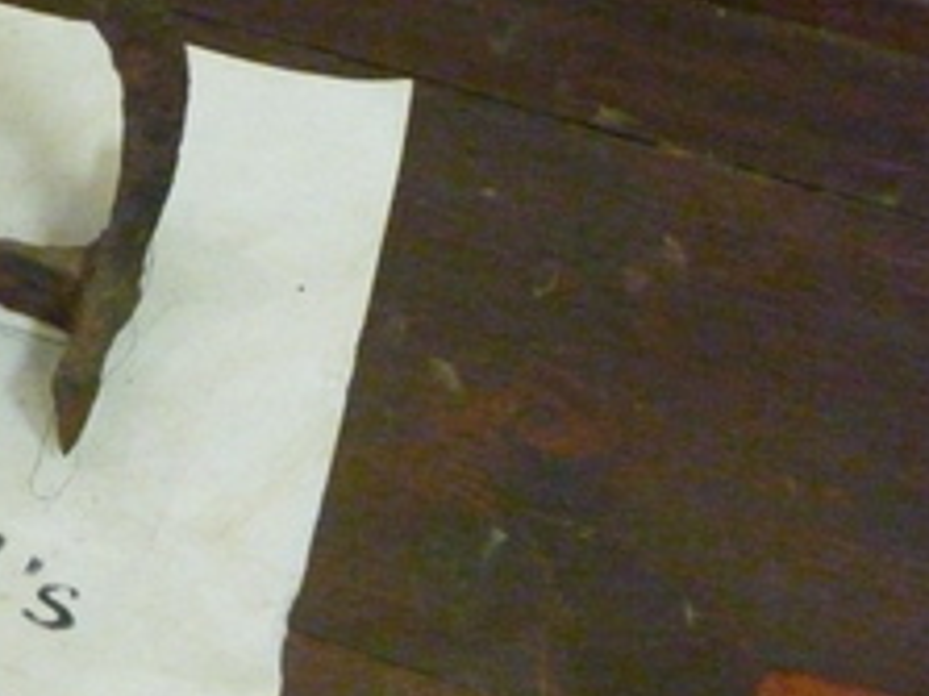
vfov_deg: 15.5
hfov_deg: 19.6
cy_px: 290
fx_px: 2548
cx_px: -137
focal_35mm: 95
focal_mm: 7.4
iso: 1600
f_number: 4.2
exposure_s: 1/60
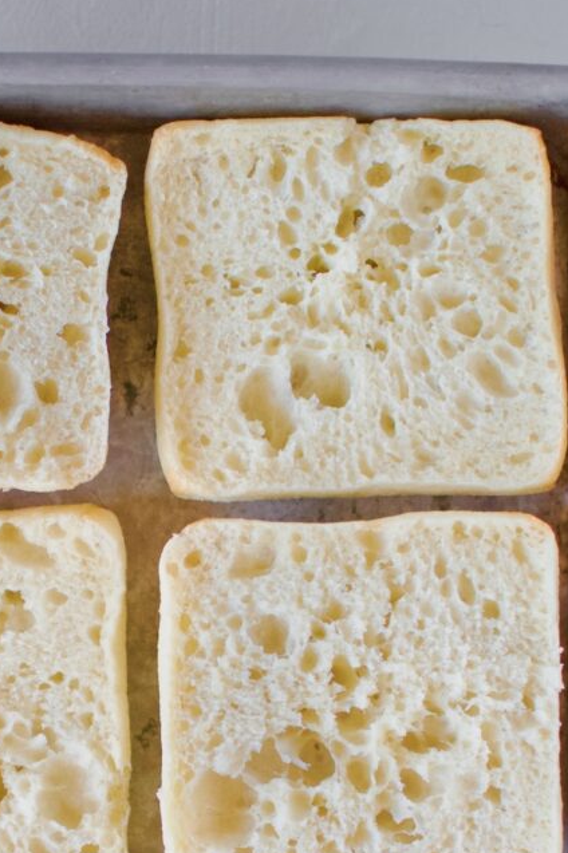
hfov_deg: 13.9
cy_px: 730
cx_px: 153
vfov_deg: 20.5
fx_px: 2322
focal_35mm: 98
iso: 1000
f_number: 2.2
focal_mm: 35
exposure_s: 1/400
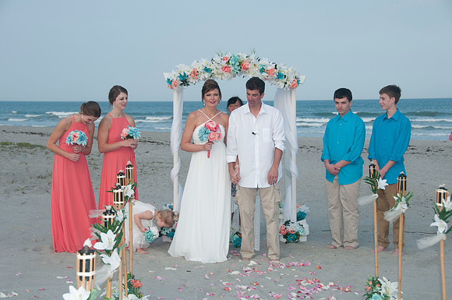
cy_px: 150
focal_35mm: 69
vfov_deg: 19.7
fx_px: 865
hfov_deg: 29.3
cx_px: 226
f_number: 7.1
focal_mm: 46
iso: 100
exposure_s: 1/250
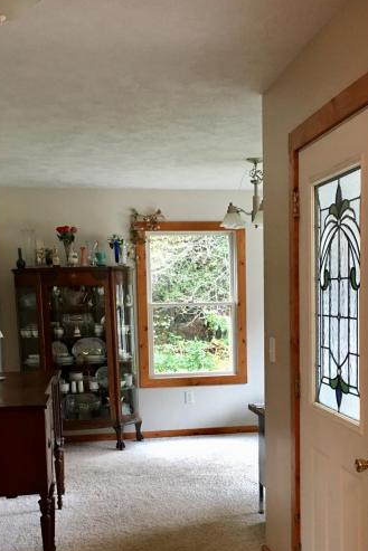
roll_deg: +0.9
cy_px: 383
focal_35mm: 47
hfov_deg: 28.6
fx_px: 720
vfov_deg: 41.2
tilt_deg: -6.4
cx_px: 224
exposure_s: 1/10
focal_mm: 4.15
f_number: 2.2
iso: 80
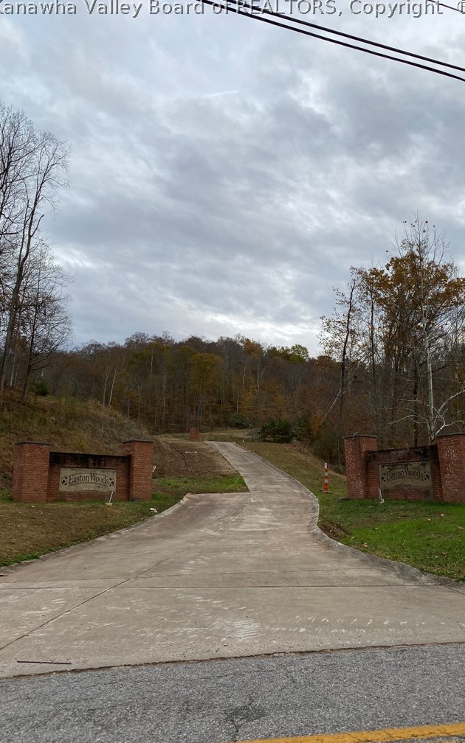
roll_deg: +0.1
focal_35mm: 28
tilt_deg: +14.9
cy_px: 368
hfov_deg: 44.5
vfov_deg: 66.5
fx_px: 568
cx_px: 247
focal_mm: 4.25
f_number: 1.8
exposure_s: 1/186
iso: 32
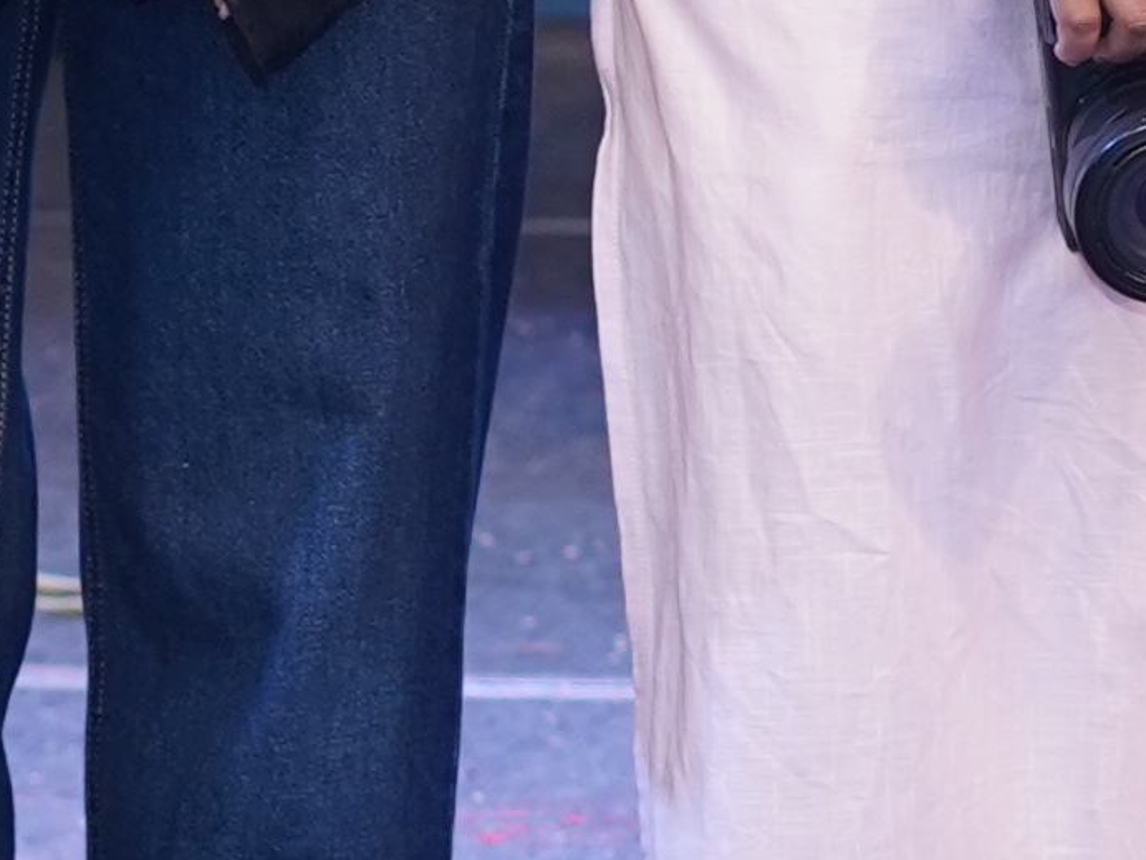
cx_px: 3819
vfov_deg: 3.5
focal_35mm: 417
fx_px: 13805
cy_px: -648
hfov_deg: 4.5
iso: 500
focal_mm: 50
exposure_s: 1/200
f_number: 3.5
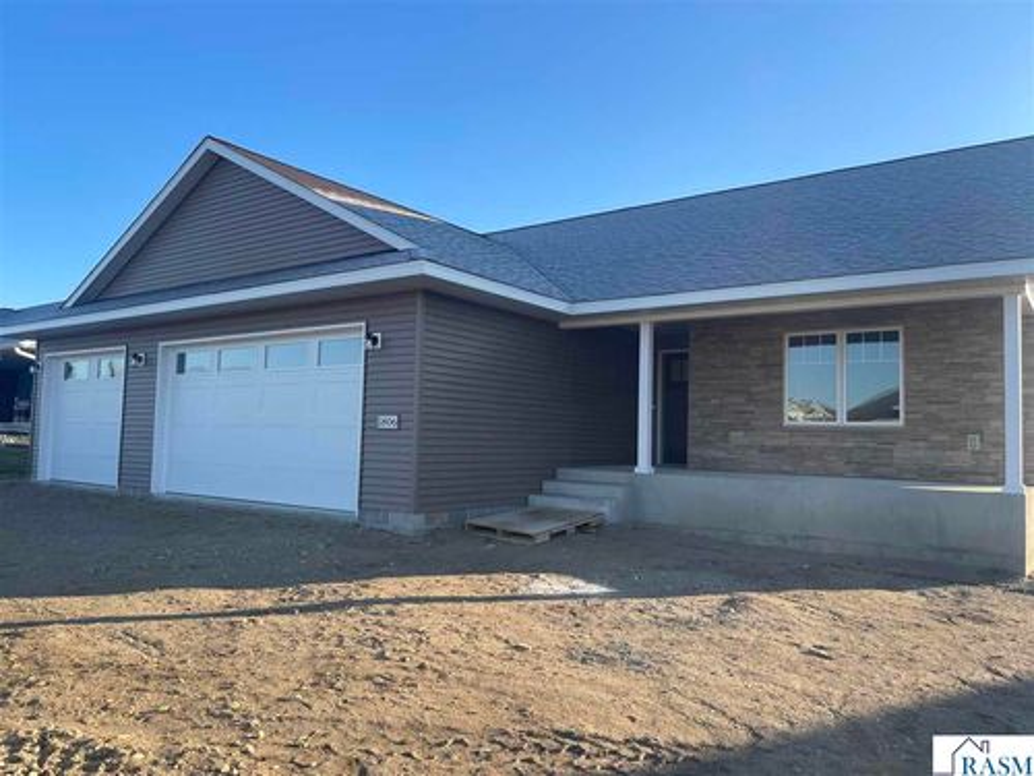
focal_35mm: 25
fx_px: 747
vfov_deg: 54.9
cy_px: 388
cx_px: 517
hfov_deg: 69.4
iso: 32
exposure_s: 1/1098
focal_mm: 5.1
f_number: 1.6
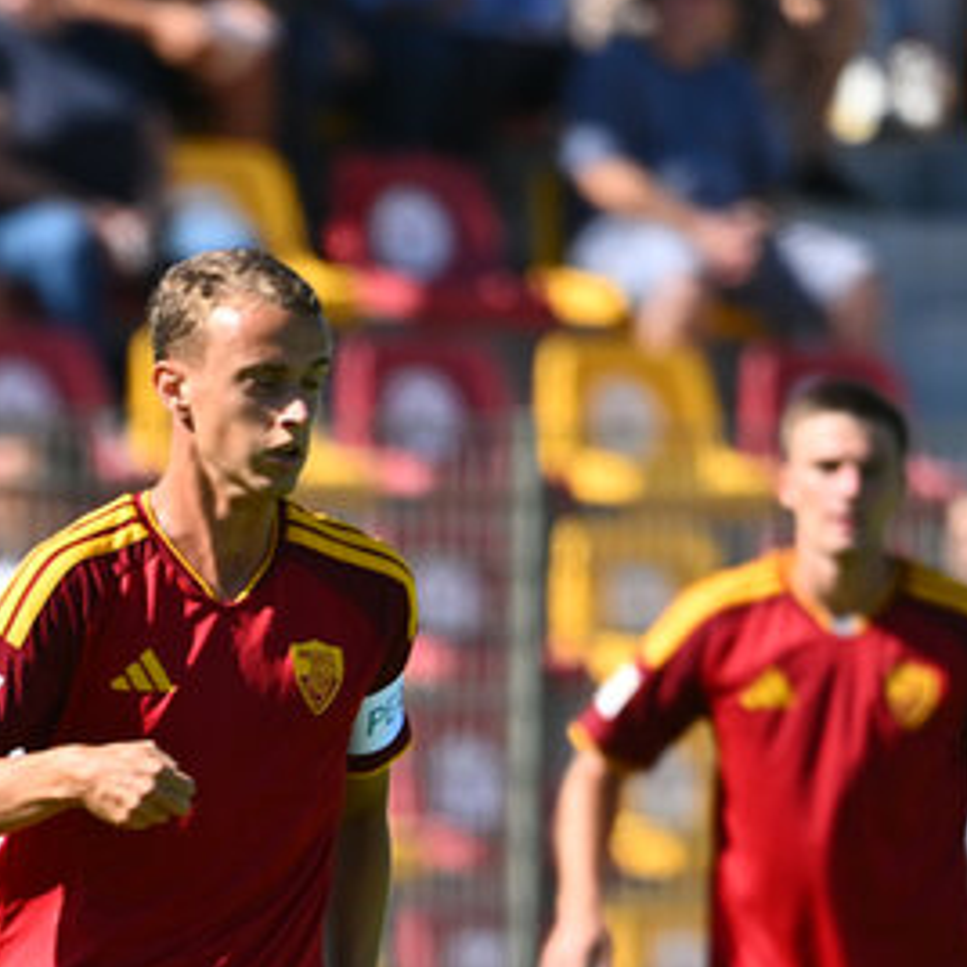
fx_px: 41023
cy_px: 1086
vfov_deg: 1.4
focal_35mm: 1298
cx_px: -433
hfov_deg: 1.3
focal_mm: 400
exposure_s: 1/2000
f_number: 4.5
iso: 320
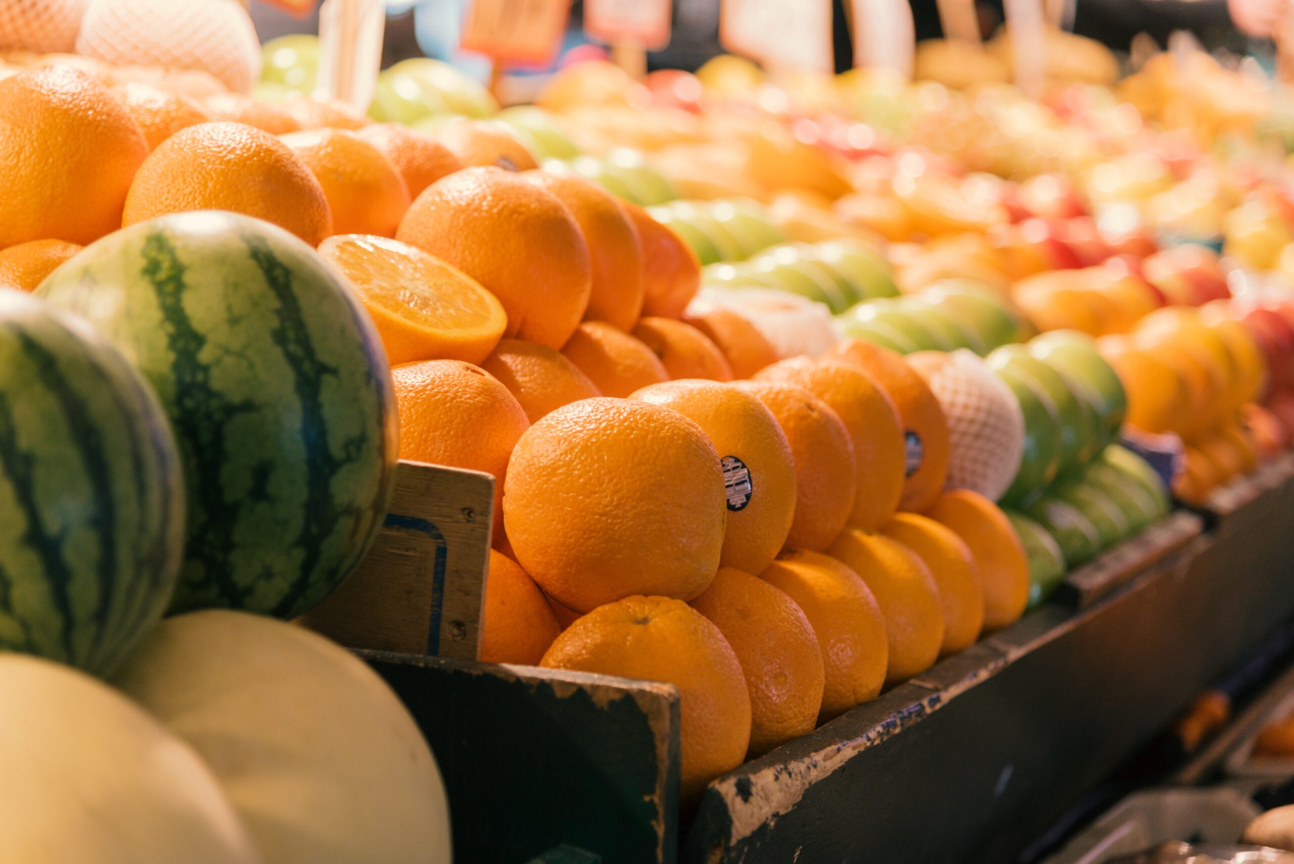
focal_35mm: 98
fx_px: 3524
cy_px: 432
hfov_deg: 20.8
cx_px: 647
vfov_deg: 14.0
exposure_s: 1/80
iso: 400
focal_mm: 98
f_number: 4.5
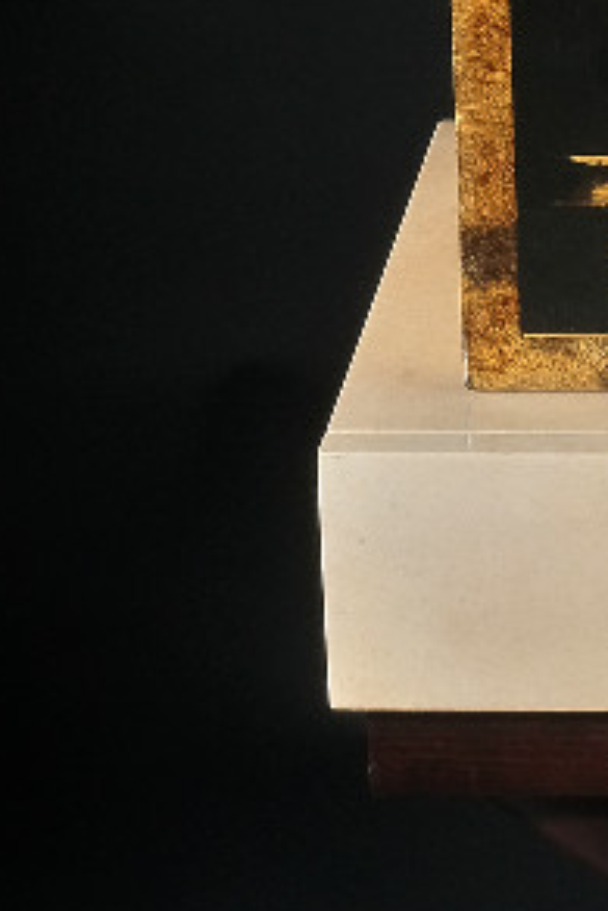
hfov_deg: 7.1
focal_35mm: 189
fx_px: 4782
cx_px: 1079
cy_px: -122
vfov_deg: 10.7
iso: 800
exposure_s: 1/250
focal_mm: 30.8
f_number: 18
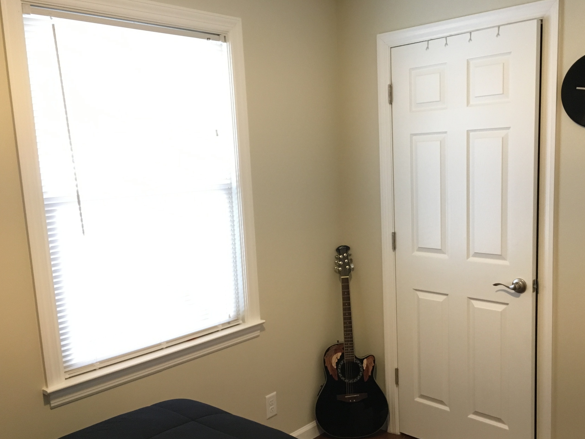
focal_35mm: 35
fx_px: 592
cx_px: 340
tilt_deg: -9.2
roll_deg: +1.9
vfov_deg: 40.6
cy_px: 254
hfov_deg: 52.4
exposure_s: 1/33
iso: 250
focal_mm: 4.15
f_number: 2.2
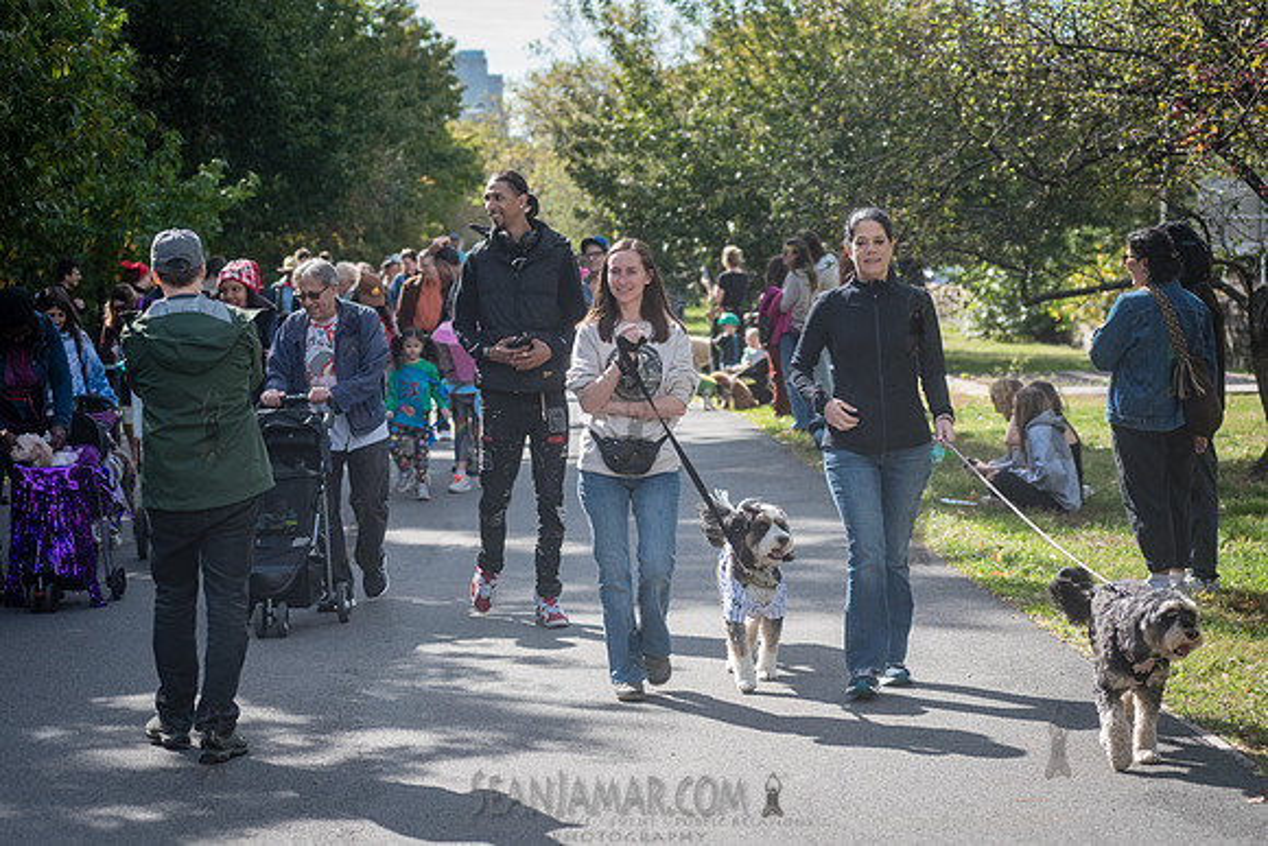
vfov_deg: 17.1
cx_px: 634
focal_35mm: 80
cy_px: 423
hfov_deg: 25.4
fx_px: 2818
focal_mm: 80
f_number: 4
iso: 1000
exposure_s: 1/4000
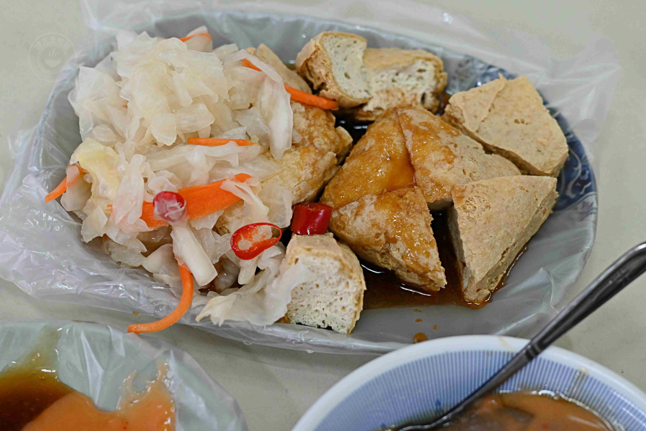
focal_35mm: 75
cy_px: 216
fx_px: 1346
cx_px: 323
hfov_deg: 27.0
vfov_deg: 18.2
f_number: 3.2
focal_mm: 50
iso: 1000
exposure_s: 1/200
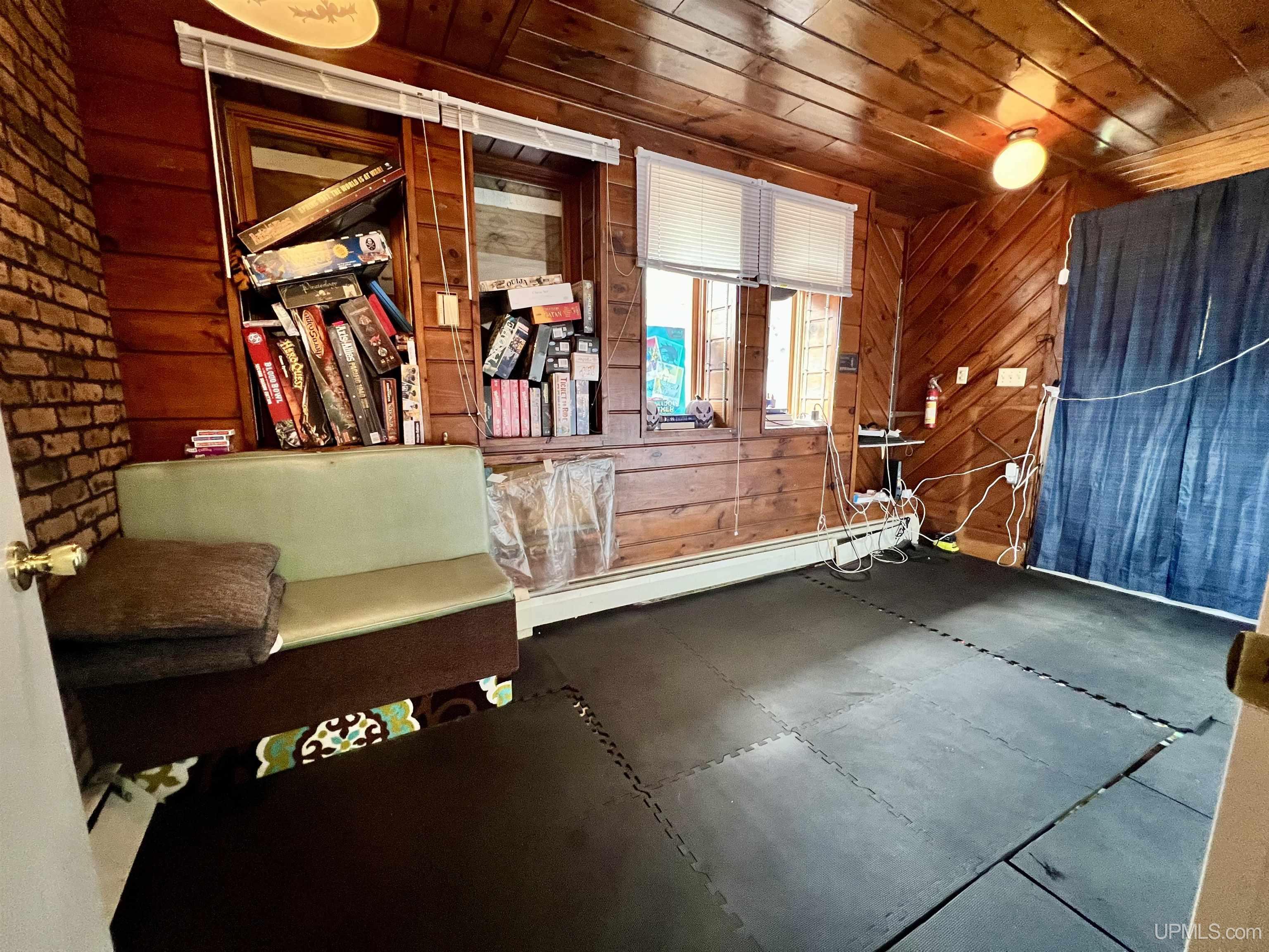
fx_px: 477
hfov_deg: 106.2
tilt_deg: -9.7
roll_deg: -0.2
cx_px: 634
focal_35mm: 13
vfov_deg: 89.9
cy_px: 476
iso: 500
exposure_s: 1/60
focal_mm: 1.57
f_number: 1.8
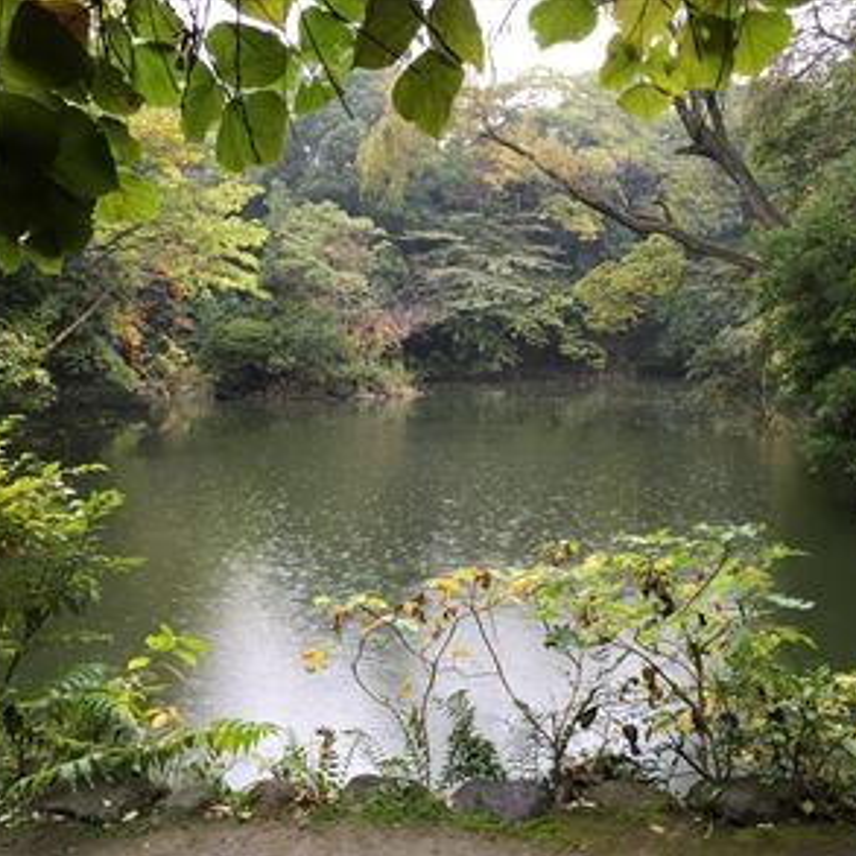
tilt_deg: -4.0
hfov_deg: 47.2
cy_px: 435
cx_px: 453
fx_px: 979
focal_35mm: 35
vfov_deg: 47.2
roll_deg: +1.2
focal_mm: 4.15
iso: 40
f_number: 2.2
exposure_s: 1/30
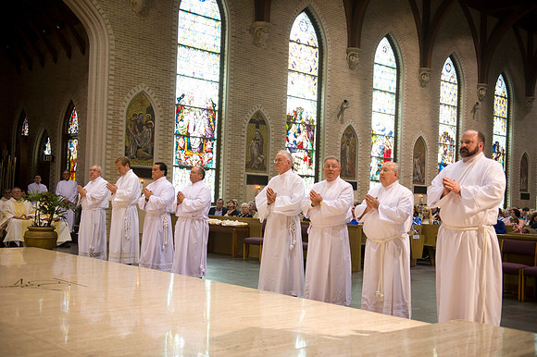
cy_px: 178
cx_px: 268
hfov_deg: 46.4
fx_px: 626
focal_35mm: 42
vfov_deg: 31.9
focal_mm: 42
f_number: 2.8
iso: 2000
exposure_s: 1/125
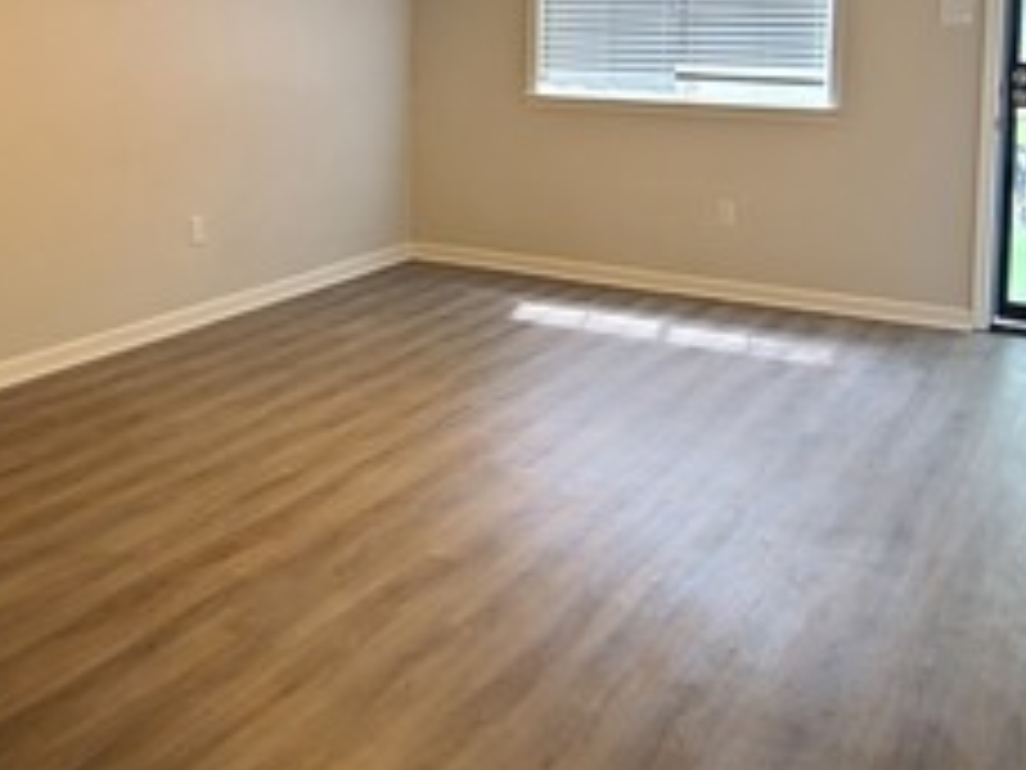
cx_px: 430
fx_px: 1126
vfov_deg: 36.0
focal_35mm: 38
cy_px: 117
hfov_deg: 48.8
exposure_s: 1/60
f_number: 2.2
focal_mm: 2.2
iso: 125
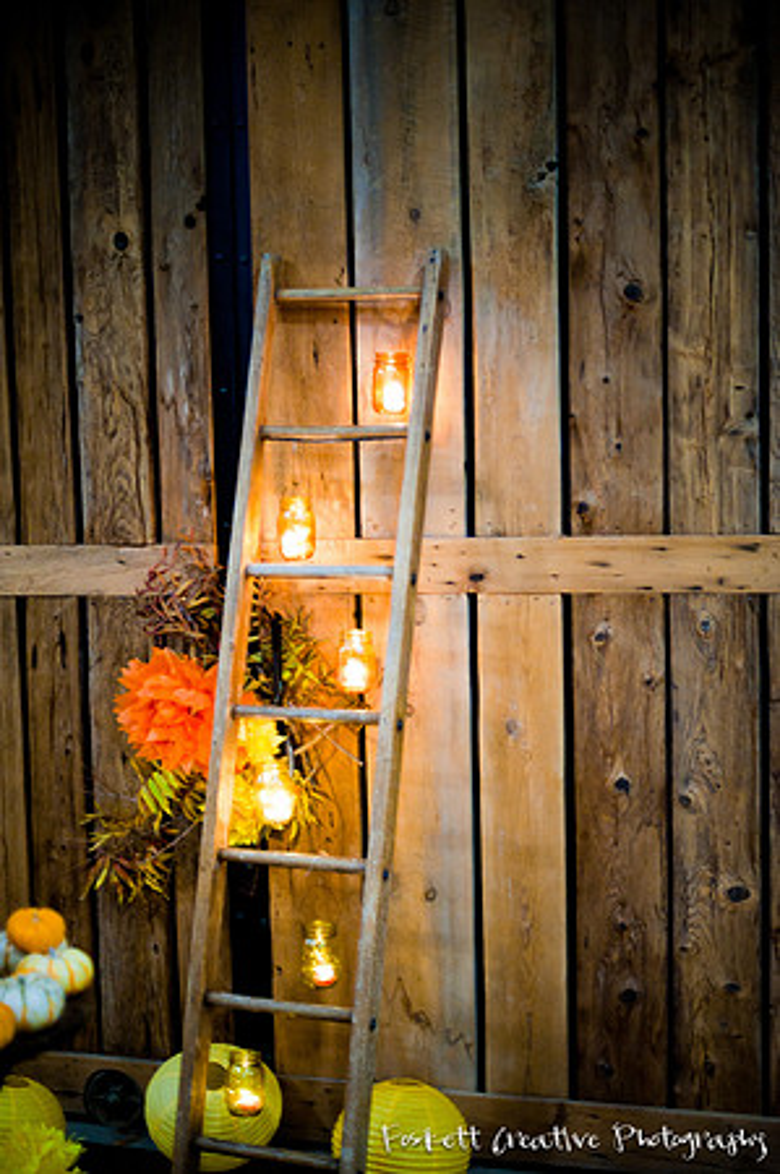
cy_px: 587
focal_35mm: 50
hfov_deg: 26.9
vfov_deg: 39.6
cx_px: 390
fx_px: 1629
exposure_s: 1/100
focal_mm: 50
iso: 1600
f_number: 1.4
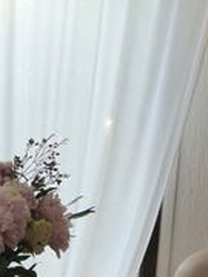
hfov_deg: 14.0
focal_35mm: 102
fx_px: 817
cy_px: 346
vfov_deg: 18.1
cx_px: -57
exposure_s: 1/100
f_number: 1.7
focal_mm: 5.35
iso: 100
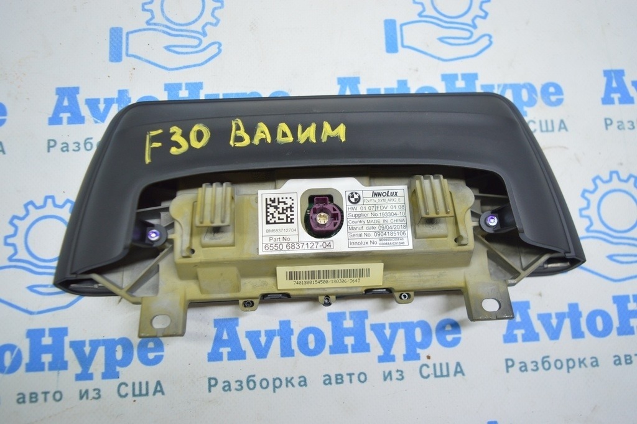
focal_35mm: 30
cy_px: 212
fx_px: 530
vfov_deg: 43.5
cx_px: 318
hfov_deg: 62.0
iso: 400
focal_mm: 20
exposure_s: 1/50
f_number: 3.5
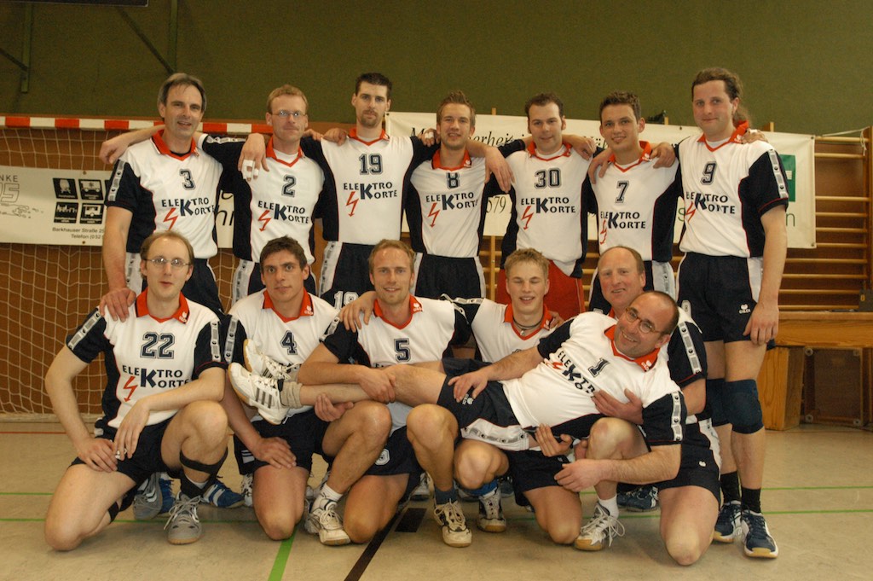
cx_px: 436
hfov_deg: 62.0
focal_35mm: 30
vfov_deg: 43.5
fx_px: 727
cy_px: 290
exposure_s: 1/60
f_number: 6.7
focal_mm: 20
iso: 1600
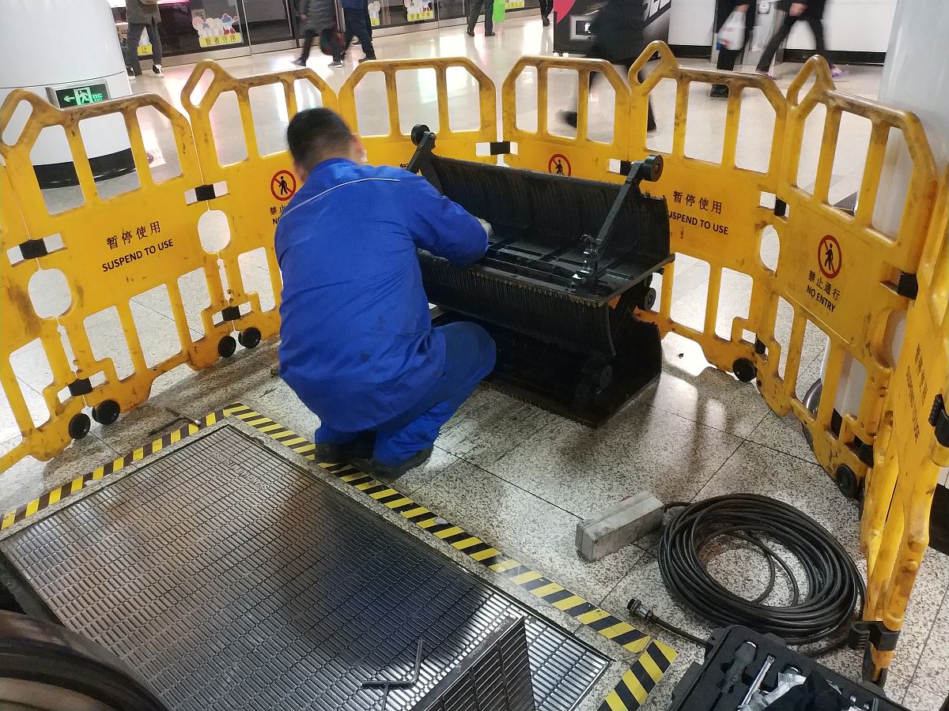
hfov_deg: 56.8
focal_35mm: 32
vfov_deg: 44.2
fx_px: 877
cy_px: 356
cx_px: 474
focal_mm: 4.5
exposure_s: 1/12
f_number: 2
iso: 943
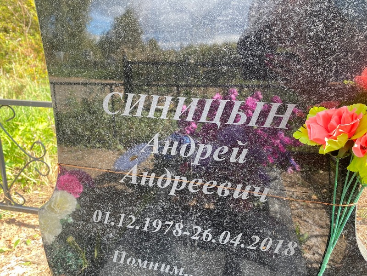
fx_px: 276
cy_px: 138
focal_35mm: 26
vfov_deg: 53.1
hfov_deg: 67.3
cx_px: 184
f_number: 1.8
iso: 32
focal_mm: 4.25
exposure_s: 1/167
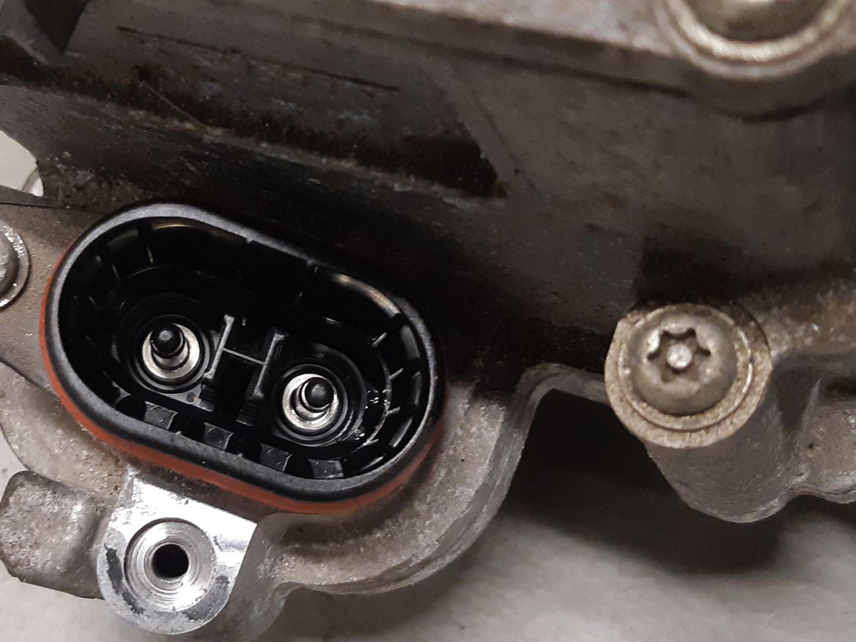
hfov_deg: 48.9
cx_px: 256
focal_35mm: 37
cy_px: 337
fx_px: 915
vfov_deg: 38.7
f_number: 1.7
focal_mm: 3.93
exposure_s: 1/50
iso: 200
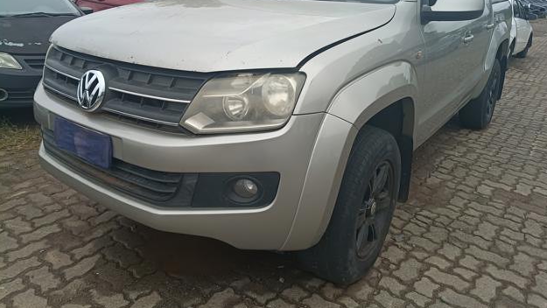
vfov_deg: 39.8
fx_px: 421
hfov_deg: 66.0
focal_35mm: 29
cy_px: 108
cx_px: 277
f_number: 1.8
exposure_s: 1/537
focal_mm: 4.81
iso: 151
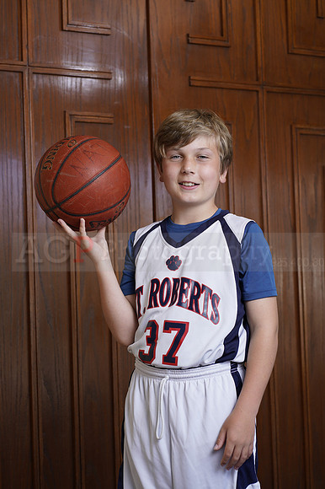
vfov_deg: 23.9
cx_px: 162
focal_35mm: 85
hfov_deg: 16.1
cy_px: 244
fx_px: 1152
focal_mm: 85
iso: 200
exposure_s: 1/250
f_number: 5.6
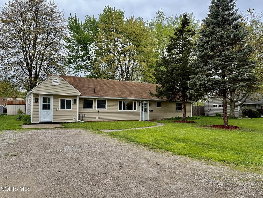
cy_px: 99
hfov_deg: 71.6
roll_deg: -0.6
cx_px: 132
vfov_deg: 56.8
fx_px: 182
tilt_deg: +0.6
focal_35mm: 24
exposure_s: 1/1770
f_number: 1.78
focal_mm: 6.76
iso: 80
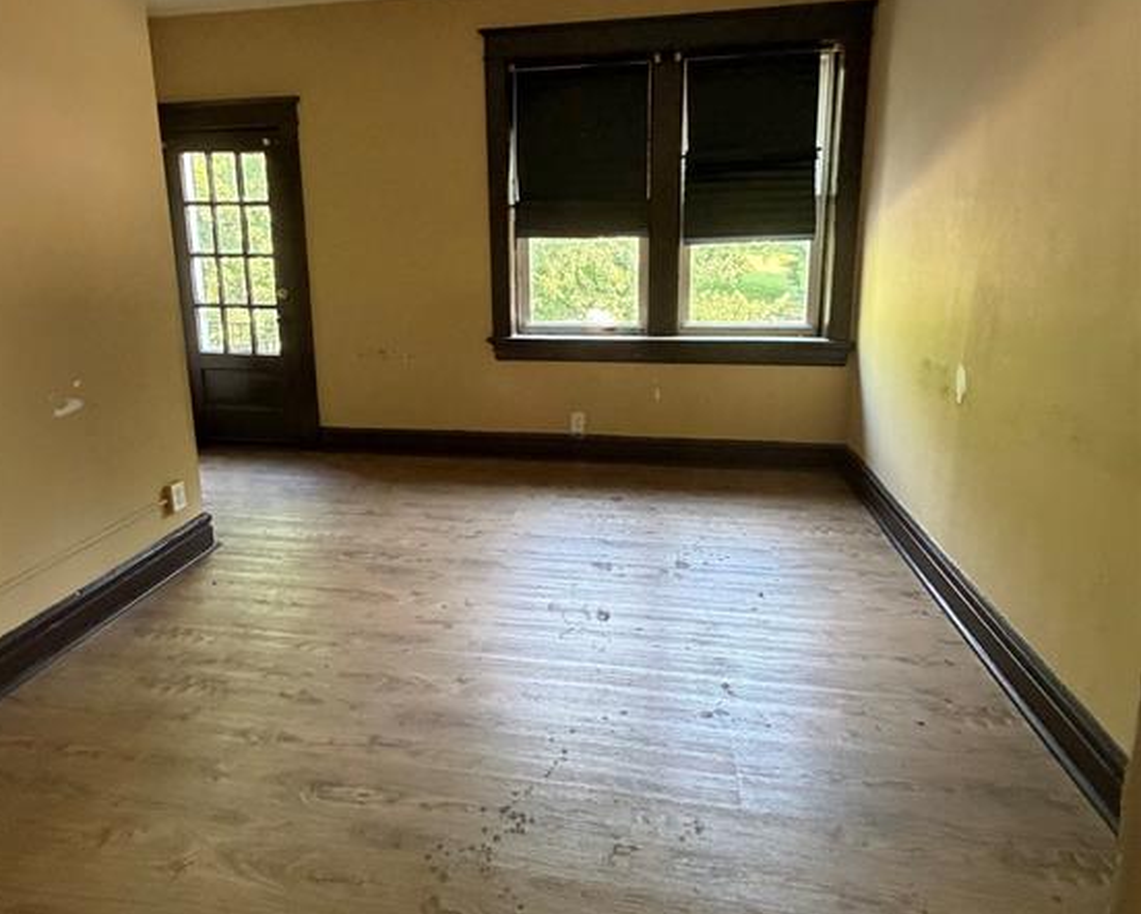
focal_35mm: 19
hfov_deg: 83.2
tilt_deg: -9.6
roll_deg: +0.6
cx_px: 548
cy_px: 354
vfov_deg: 70.0
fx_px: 642
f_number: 2.2
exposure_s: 1/60
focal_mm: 2.22
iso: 500
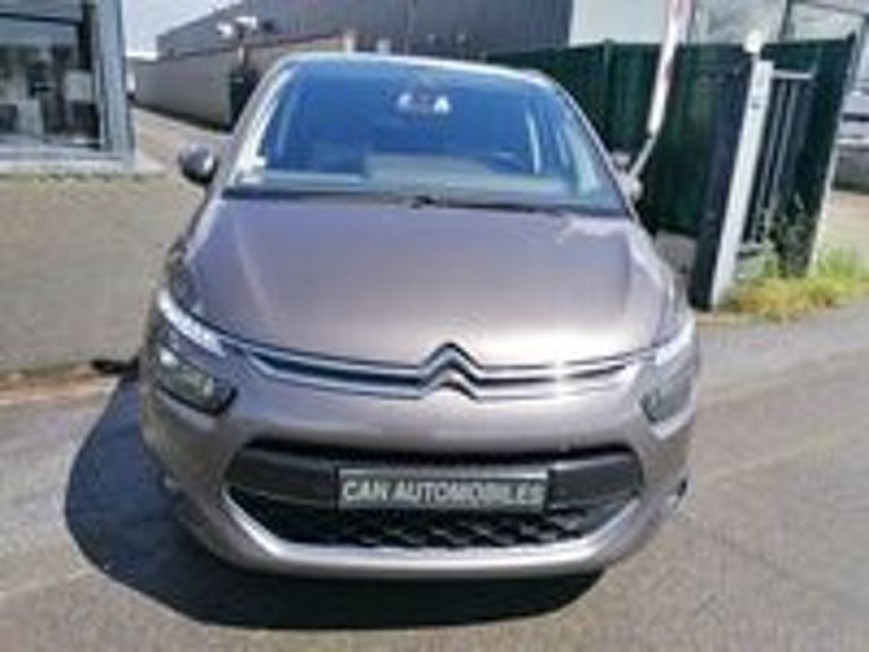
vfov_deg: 51.4
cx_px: 434
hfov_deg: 65.3
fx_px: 678
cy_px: 326
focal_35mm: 27
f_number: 1.8
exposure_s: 1/1010
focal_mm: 4.75
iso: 50
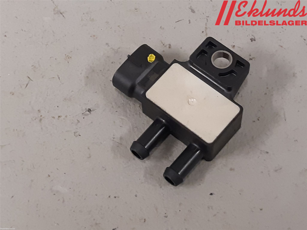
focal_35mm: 26
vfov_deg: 53.1
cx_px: 154
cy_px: 115
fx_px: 231
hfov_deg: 67.3
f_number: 1.7
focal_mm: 3.93
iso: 160
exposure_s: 1/50
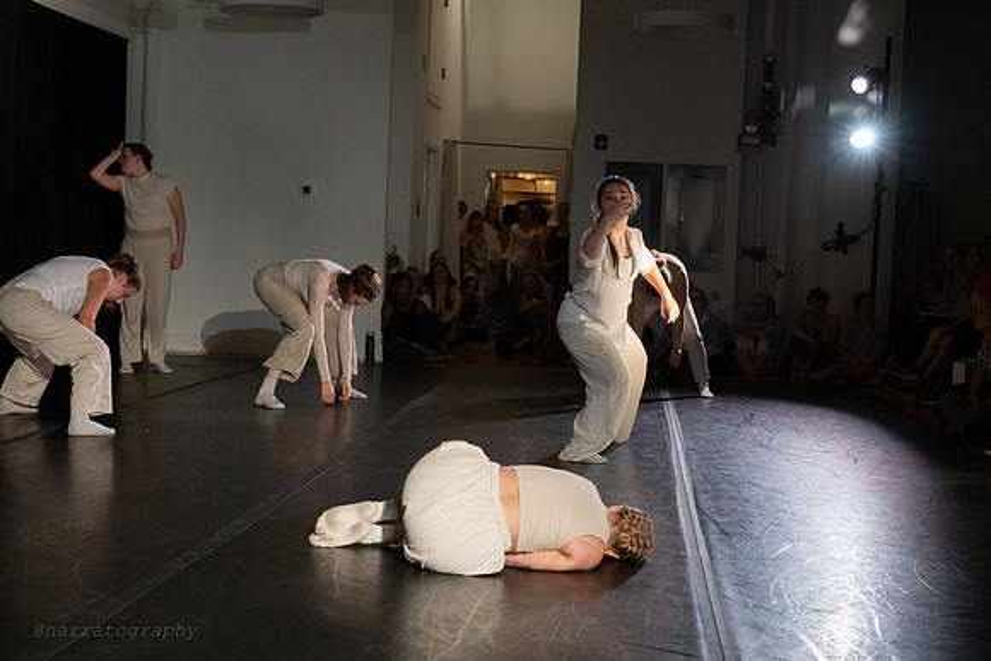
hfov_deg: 38.9
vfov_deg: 26.6
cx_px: 566
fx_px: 1398
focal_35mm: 51
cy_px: 297
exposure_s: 1/400
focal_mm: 44
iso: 6400
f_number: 5
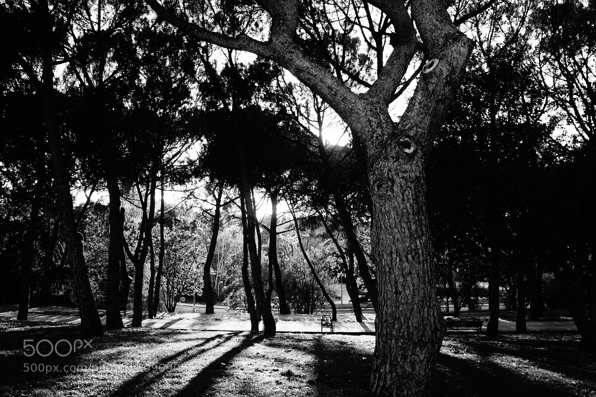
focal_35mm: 30
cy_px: 198
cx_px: 298
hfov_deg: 62.0
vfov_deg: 43.6
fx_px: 496
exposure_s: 1/50
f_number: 3.5
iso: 100
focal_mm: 20
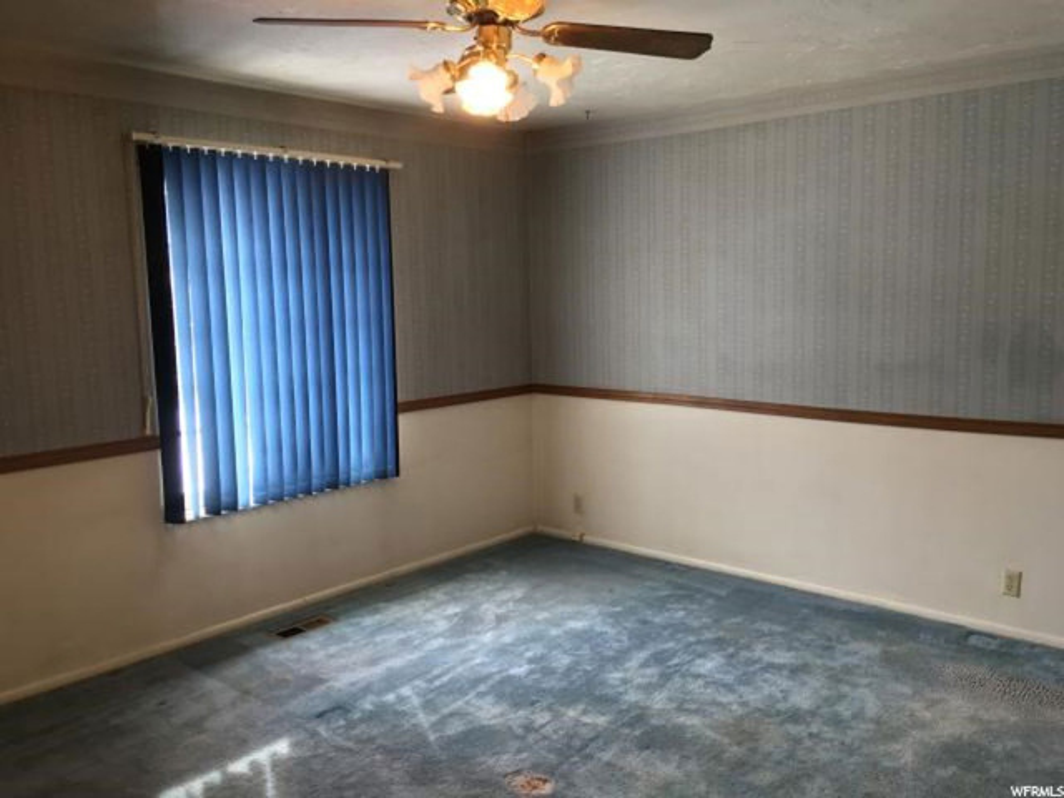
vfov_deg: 48.2
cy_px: 399
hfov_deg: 61.7
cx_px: 532
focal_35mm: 29
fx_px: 891
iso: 64
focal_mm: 4.15
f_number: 2.2
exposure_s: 1/30
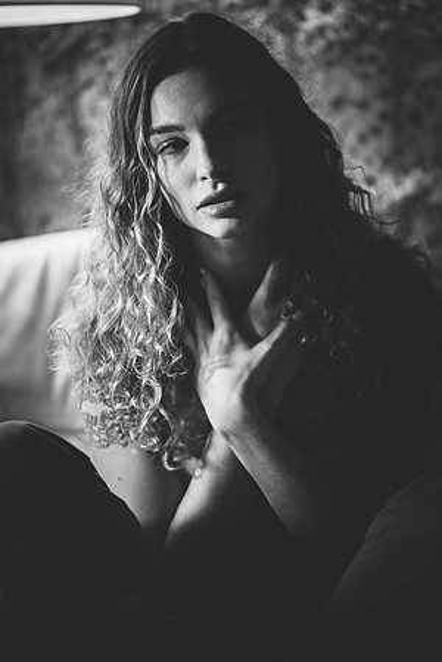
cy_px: 331
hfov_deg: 16.1
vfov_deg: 23.9
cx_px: 221
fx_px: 1565
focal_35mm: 85
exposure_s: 1/200
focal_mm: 85
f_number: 1.8
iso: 320
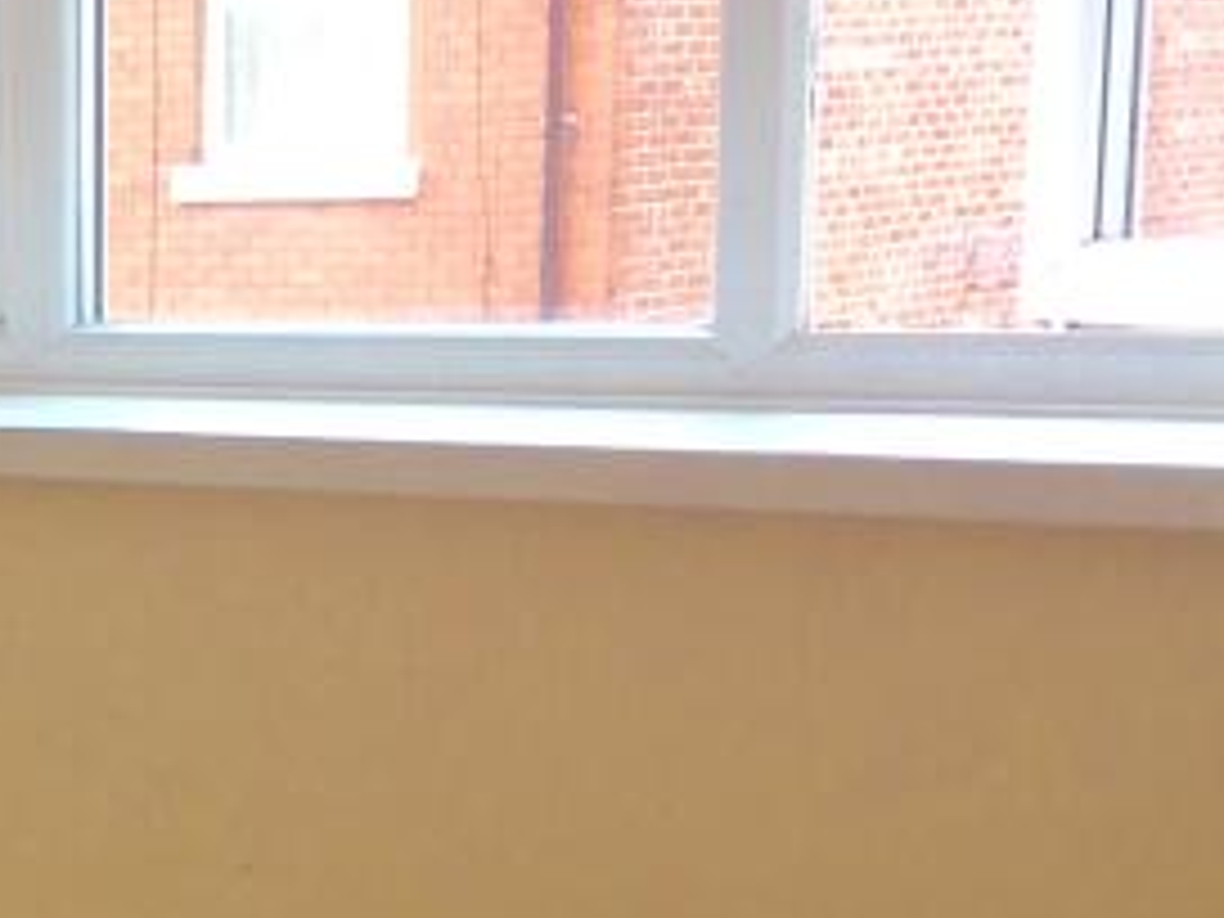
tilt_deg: -13.7
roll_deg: +1.6
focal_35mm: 109
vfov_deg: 13.3
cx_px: -612
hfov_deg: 16.4
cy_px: 1008
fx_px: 3854
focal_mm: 4.15
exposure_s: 1/50
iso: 25
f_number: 2.2
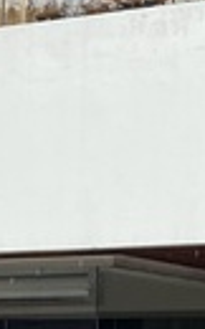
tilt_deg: +3.1
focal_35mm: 191
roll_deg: -0.5
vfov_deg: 10.9
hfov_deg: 6.8
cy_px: 337
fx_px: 1711
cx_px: -110
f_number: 1.8
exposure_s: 1/633
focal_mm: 4.25
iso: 32
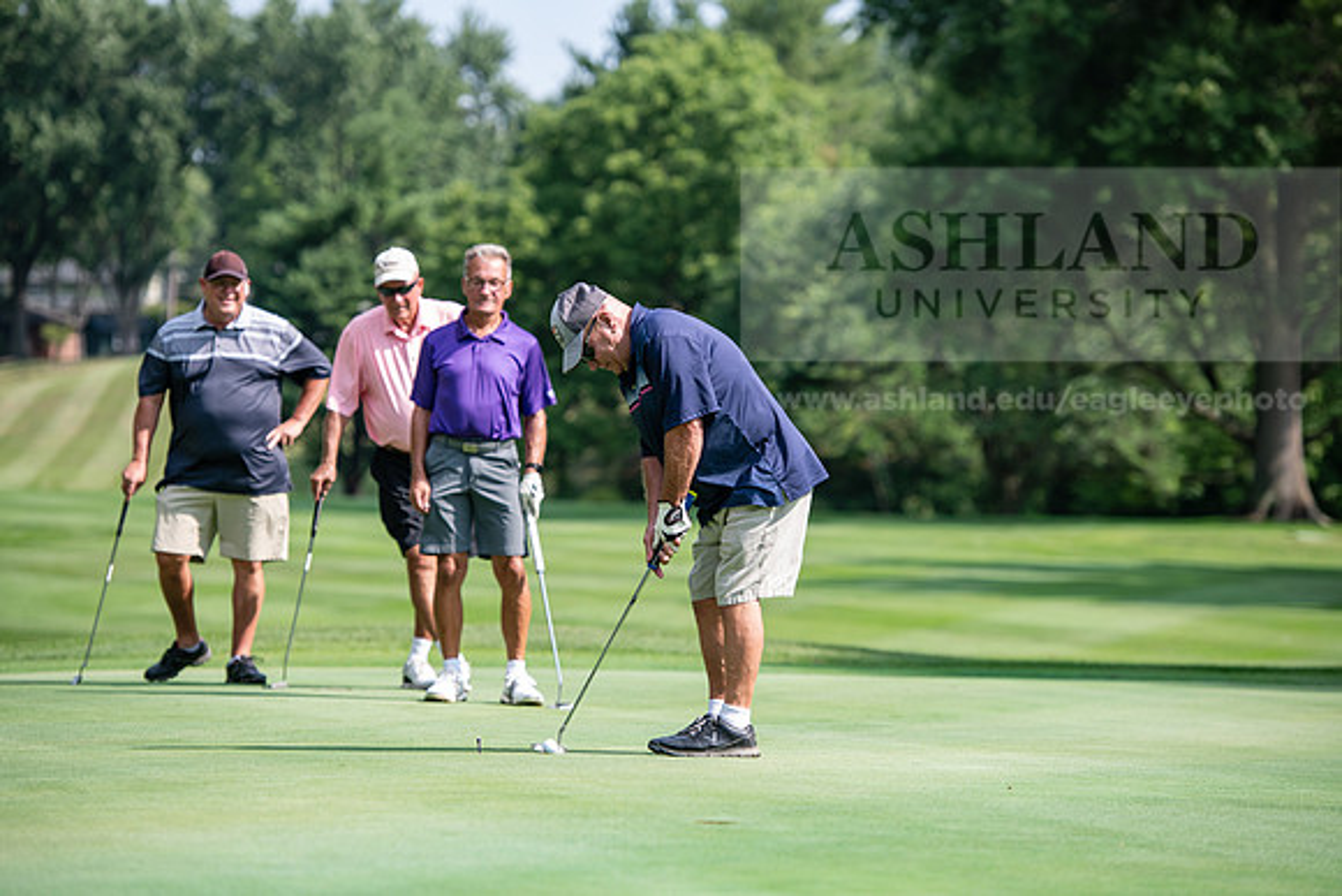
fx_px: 5220
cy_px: 448
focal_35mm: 140
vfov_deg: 9.8
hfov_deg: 14.7
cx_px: 671
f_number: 3.5
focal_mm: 140
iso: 250
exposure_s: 1/1250
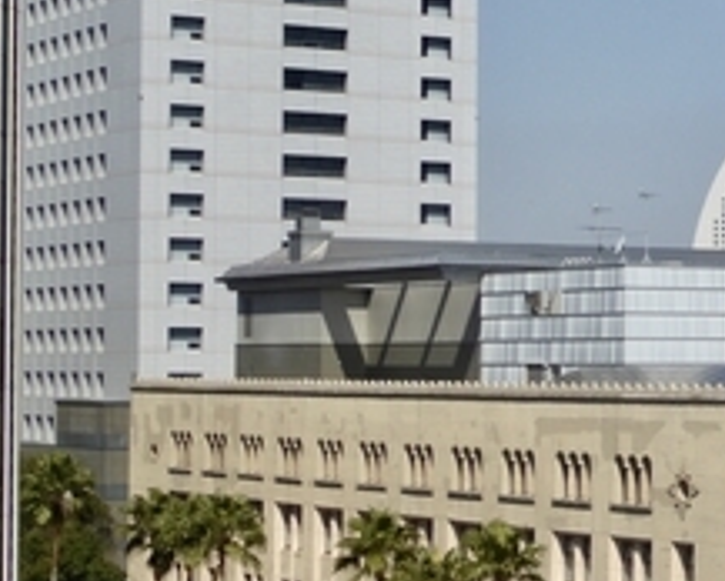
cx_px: 862
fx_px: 2835
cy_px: 307
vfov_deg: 11.7
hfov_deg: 14.1
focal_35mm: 132
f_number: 4
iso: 100
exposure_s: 1/1300
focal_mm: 8.4
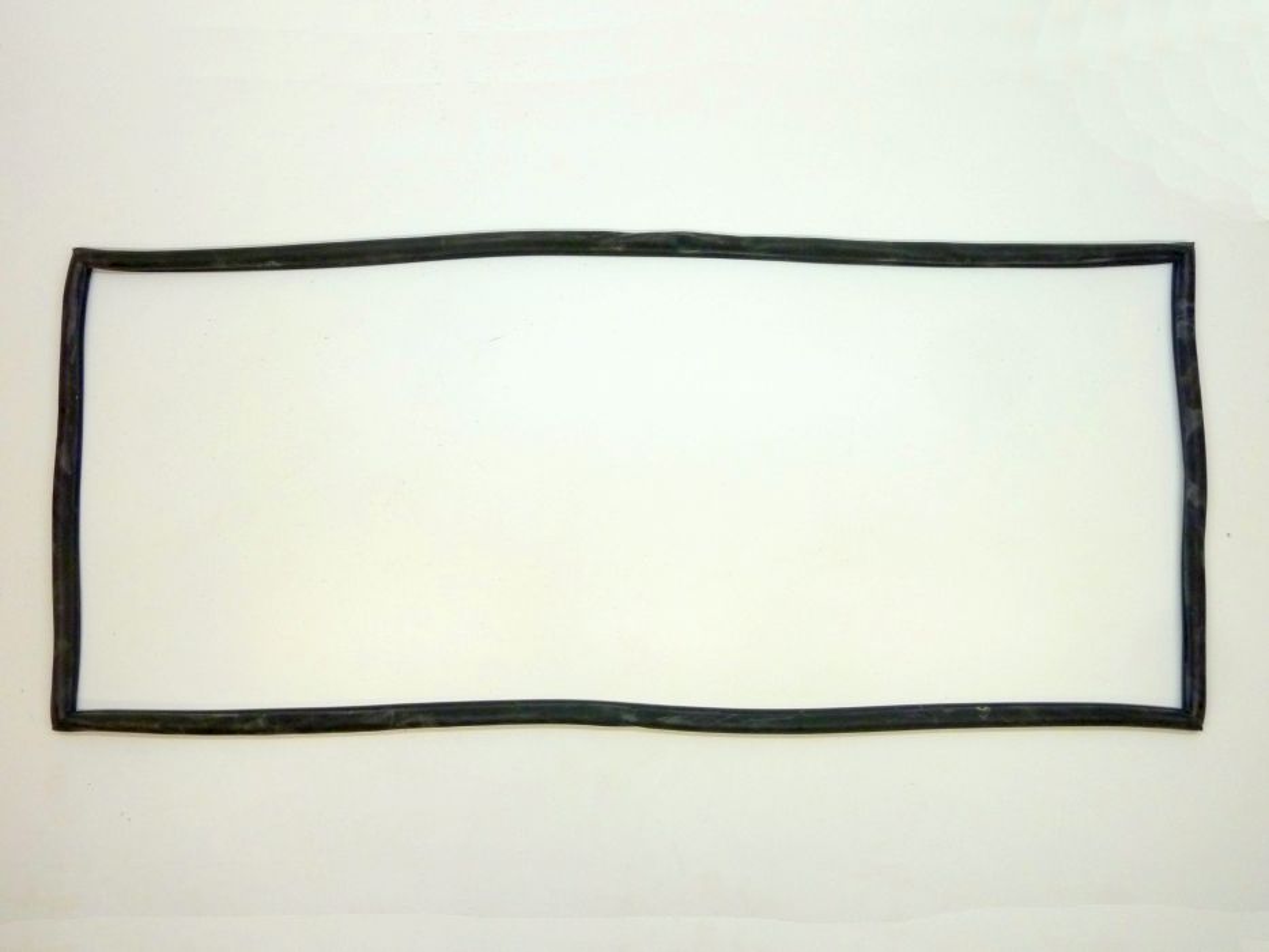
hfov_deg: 60.0
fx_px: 1100
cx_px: 634
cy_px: 476
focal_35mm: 30
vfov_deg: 46.8
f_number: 3.4
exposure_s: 1/30
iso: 250
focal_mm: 5
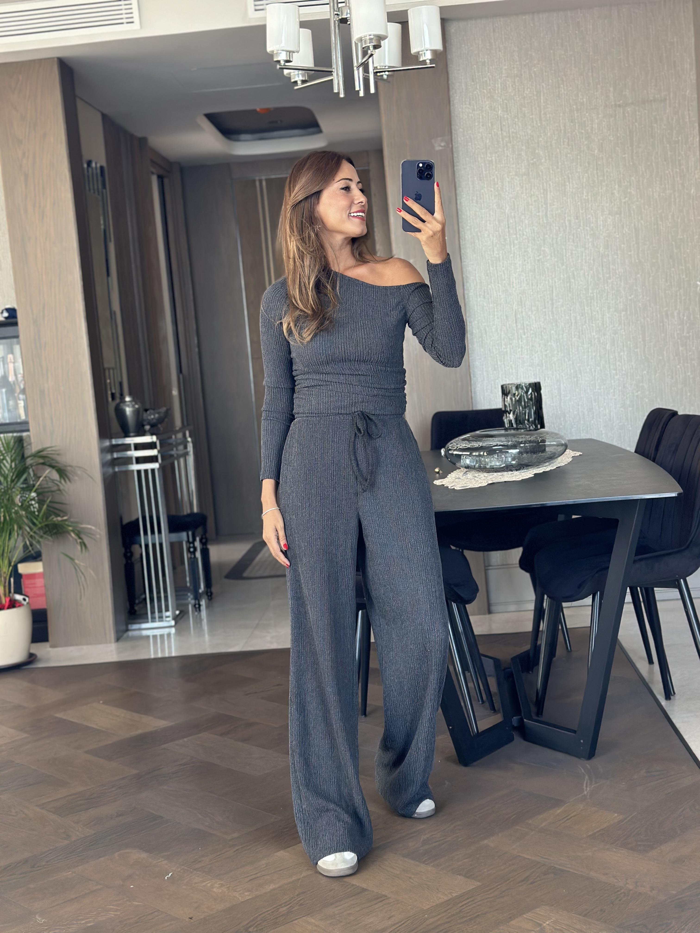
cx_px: 350
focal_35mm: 48
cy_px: 466
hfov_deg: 30.3
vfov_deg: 39.7
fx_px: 1294
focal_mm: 6.86
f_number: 1.78
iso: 125
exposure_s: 1/60
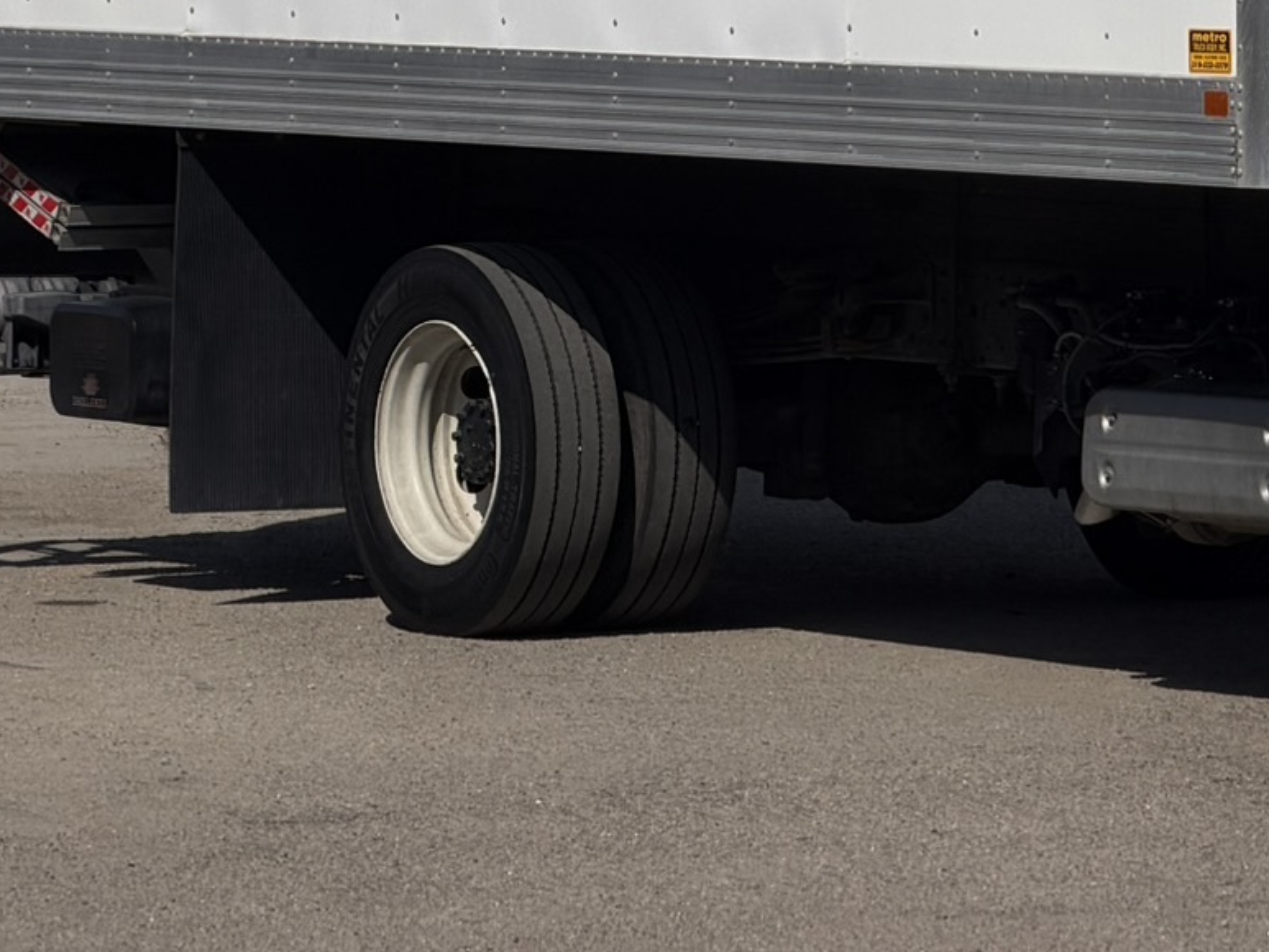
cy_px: -284
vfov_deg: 5.6
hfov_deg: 7.4
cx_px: 1423
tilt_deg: +0.5
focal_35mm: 265
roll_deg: -0.5
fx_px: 9716
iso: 20
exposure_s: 1/2237
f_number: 2.8
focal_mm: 16.89
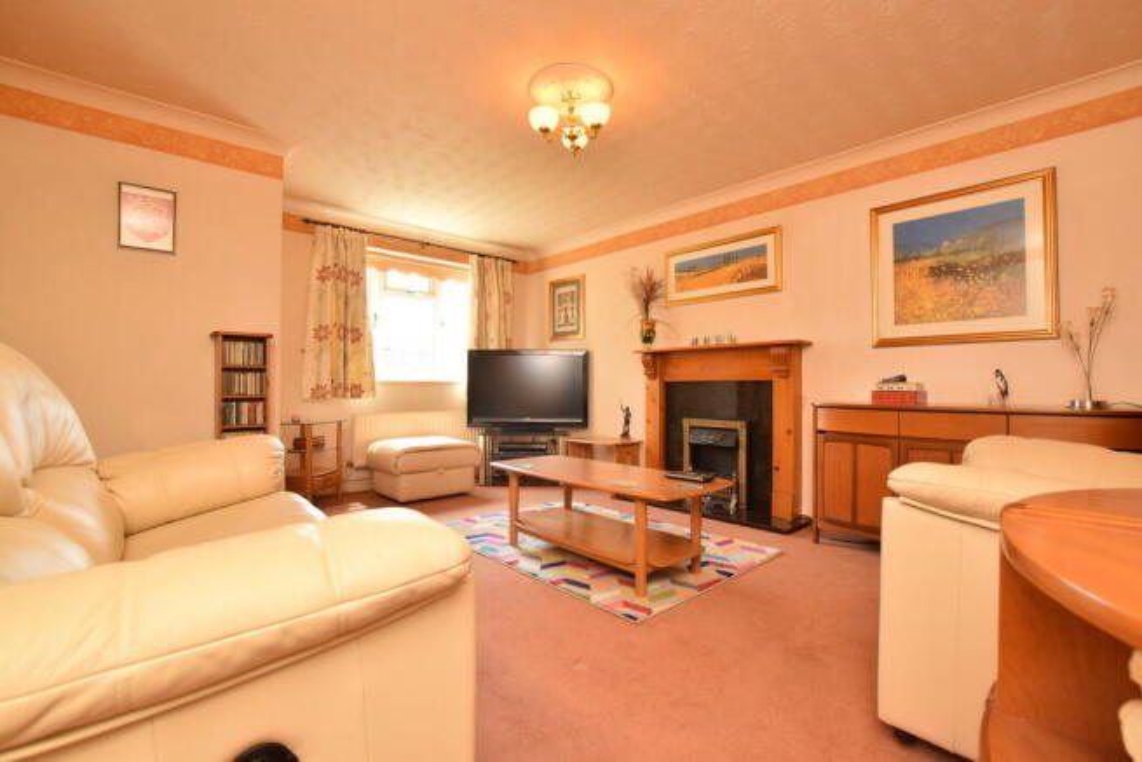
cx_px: 571
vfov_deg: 77.4
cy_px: 381
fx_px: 476
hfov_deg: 100.4
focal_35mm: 15
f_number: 7.1
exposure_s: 1/80
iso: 800
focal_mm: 10
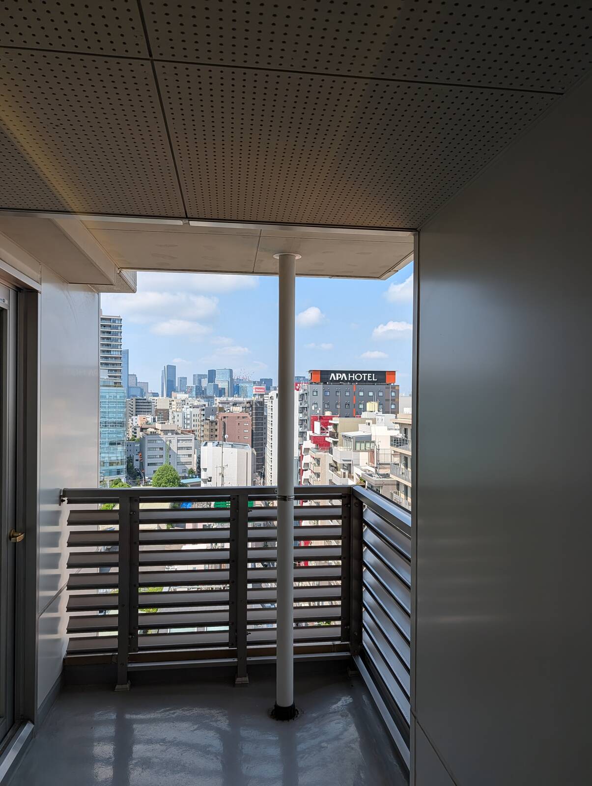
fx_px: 546
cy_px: 393
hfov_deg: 56.9
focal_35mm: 24
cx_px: 296
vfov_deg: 71.5
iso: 19
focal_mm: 6.9
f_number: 1.68
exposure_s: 1/1066
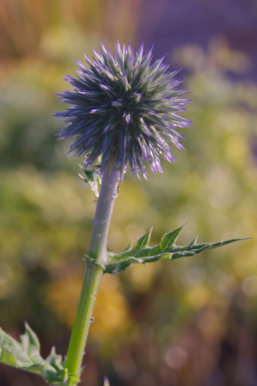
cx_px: 96
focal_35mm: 125
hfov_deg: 11.0
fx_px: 1336
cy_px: 193
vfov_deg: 16.4
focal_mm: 55
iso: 100
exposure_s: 1/160
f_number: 8
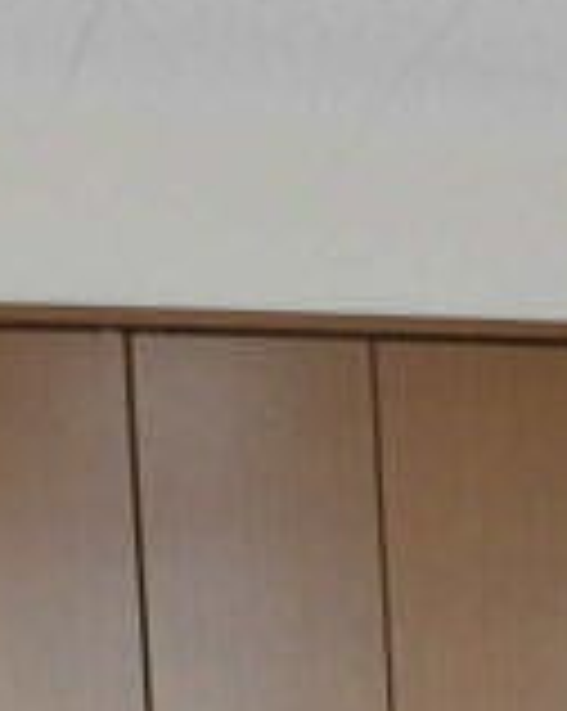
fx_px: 1997
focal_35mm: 95
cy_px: 904
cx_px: 626
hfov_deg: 15.7
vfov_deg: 18.8
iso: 250
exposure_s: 1/50
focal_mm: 4.3
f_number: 3.1
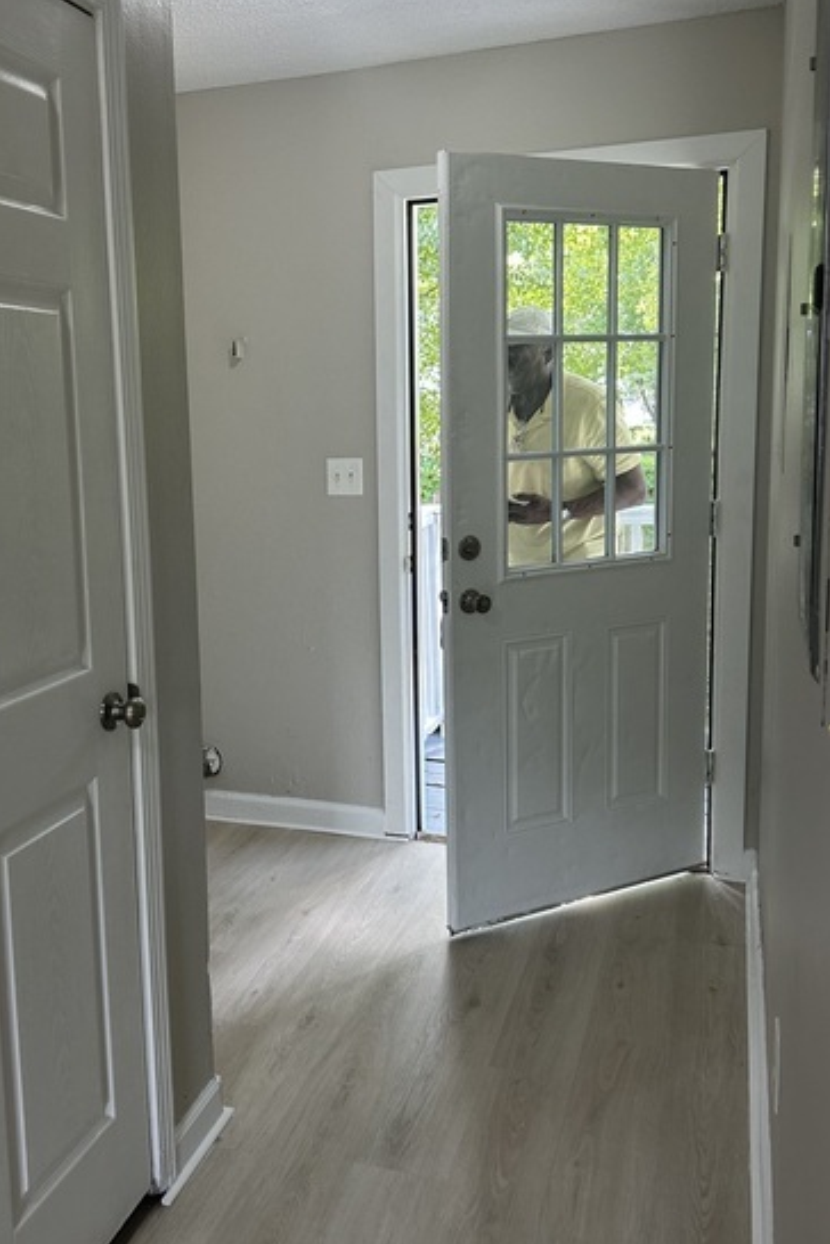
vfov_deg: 57.2
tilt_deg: -10.1
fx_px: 1141
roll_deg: +1.5
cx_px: 294
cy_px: 587
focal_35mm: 33
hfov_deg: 39.6
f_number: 1.5
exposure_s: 1/120
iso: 100
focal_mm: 5.7
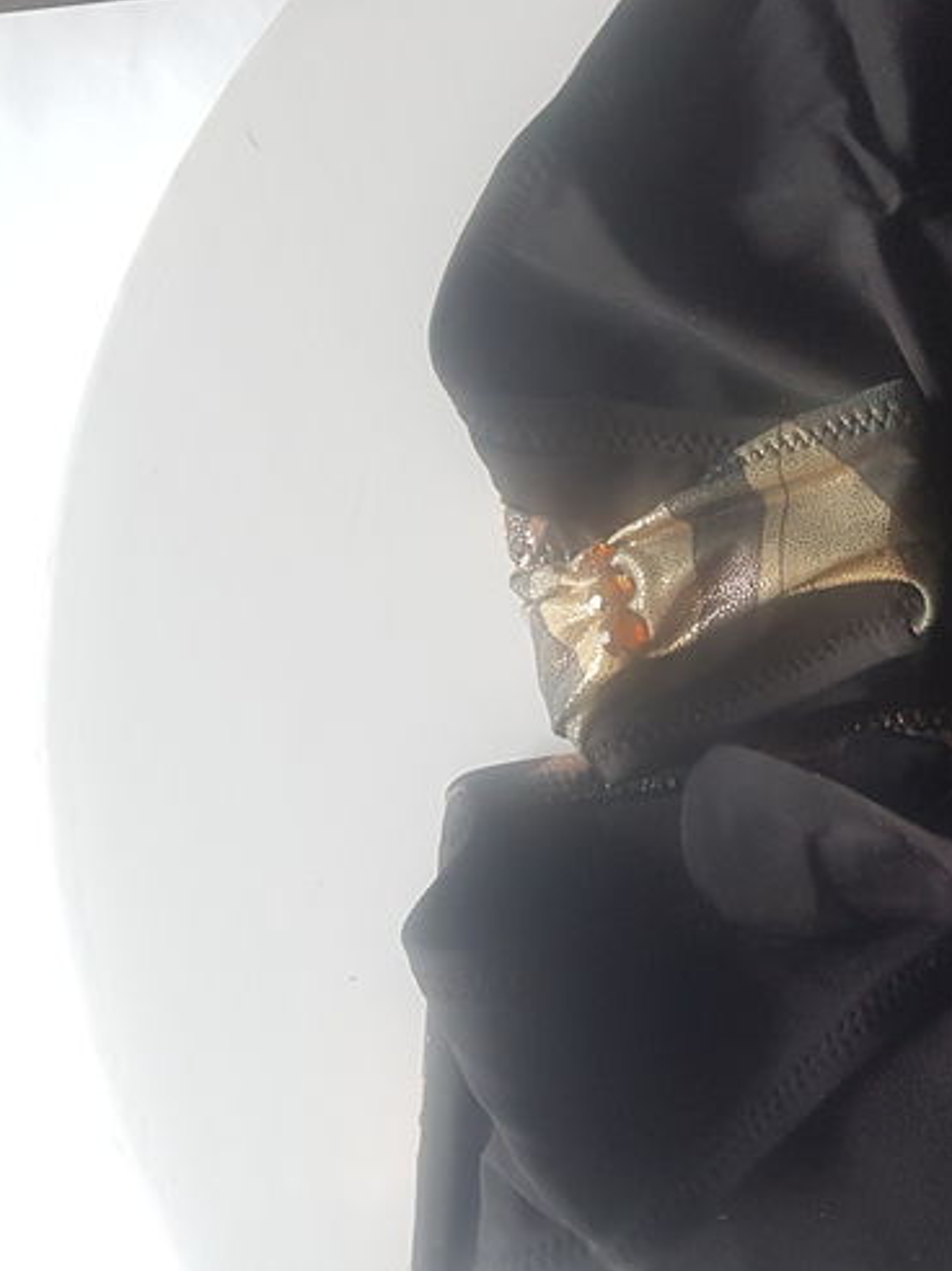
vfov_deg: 36.1
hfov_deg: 24.5
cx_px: 1182
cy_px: 720
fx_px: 1944
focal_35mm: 53
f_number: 1.7
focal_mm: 4.2
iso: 125
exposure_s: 1/60
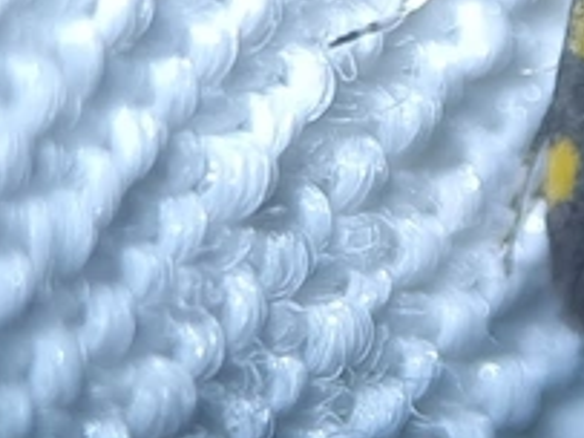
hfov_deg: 22.6
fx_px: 1383
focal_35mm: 82
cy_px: 62
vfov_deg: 17.8
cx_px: 630
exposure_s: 1/5000
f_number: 1.8
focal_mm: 5.4
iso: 50
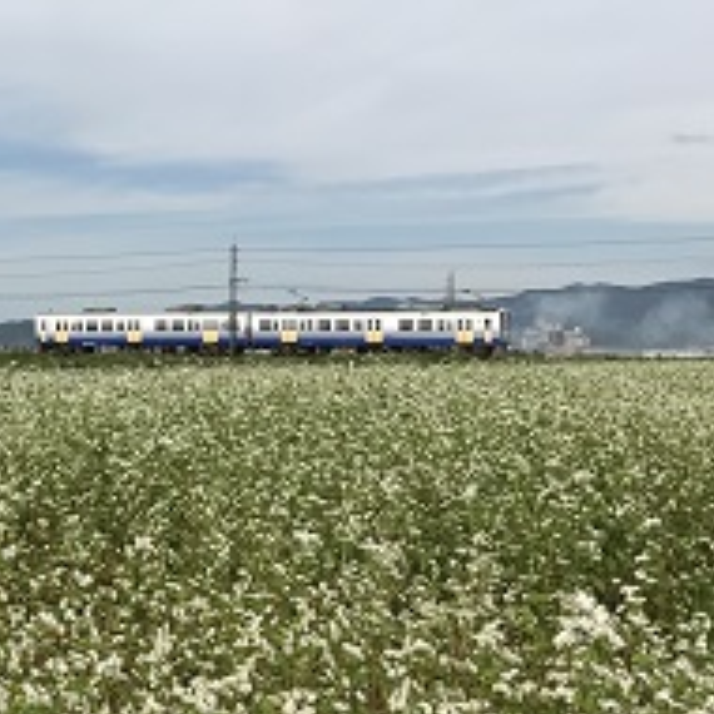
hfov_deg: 26.2
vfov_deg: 26.4
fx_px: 1517
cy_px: 276
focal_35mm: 65
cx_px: 188
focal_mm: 3.99
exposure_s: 1/4000
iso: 20
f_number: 1.8
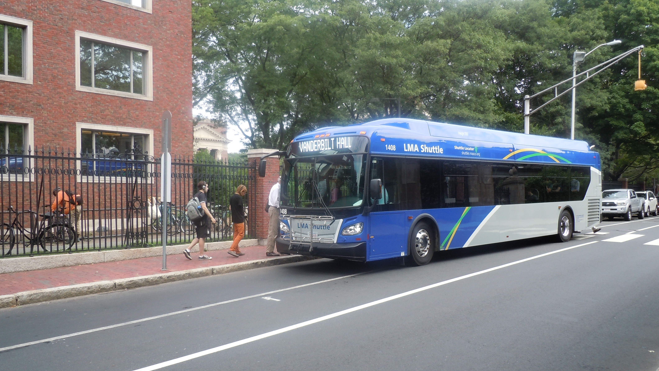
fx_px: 542
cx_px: 331
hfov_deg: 62.6
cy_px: 211
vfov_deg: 37.7
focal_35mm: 31
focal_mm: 5
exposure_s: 1/125
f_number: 3.7
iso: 100
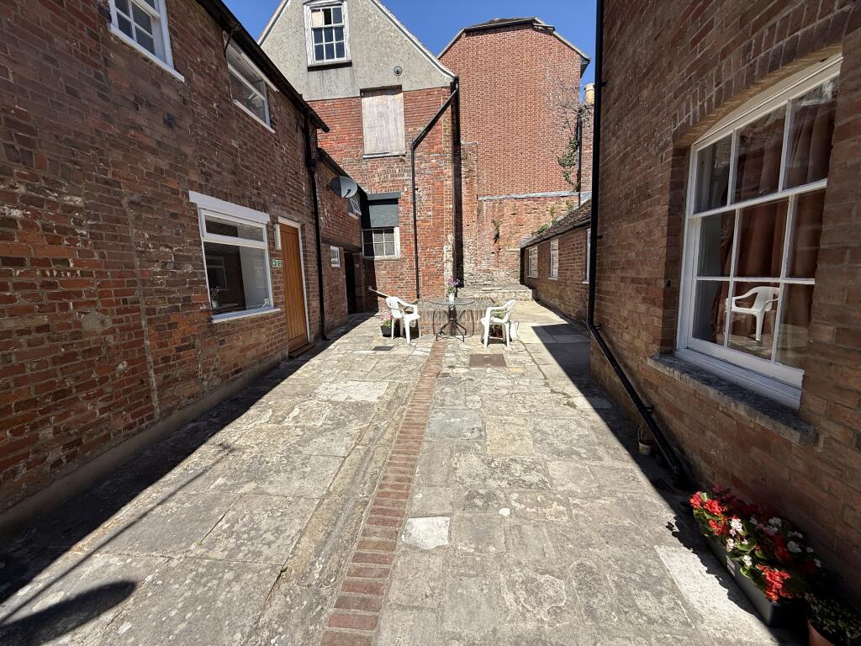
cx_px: 430
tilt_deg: -8.6
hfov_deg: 102.1
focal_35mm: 14
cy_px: 323
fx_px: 348
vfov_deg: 85.7
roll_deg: +1.7
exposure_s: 1/2717
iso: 50
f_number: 2.2
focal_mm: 2.22
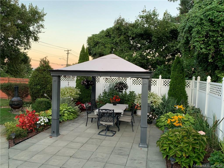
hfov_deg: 67.3
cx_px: 112
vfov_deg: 53.1
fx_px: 168
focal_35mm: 26
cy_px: 84
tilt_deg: -2.2
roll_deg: -2.1
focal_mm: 4.25
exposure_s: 1/121
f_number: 1.8
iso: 64
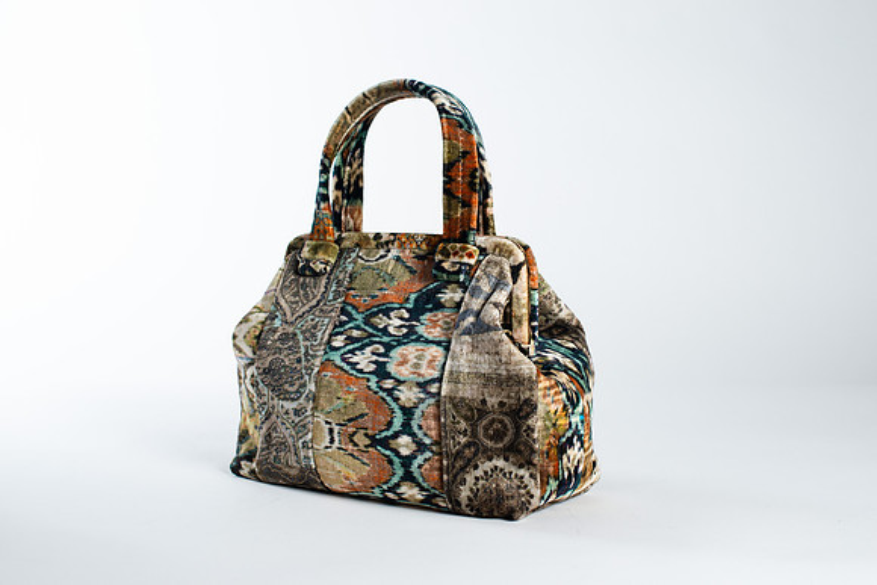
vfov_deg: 27.0
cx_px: 438
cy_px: 292
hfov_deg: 39.6
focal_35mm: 50
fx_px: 1218
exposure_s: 1/200
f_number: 6.3
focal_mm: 50
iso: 200
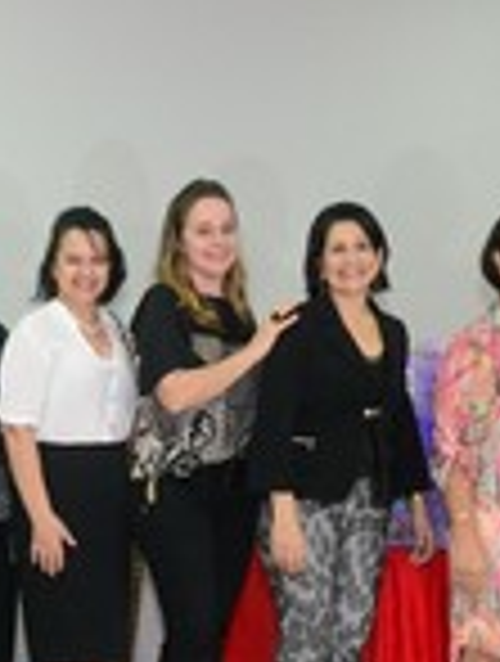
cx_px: 167
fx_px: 1687
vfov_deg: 21.9
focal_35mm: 88
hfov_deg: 16.8
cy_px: 527
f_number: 5.6
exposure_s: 1/125
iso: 3200
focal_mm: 20
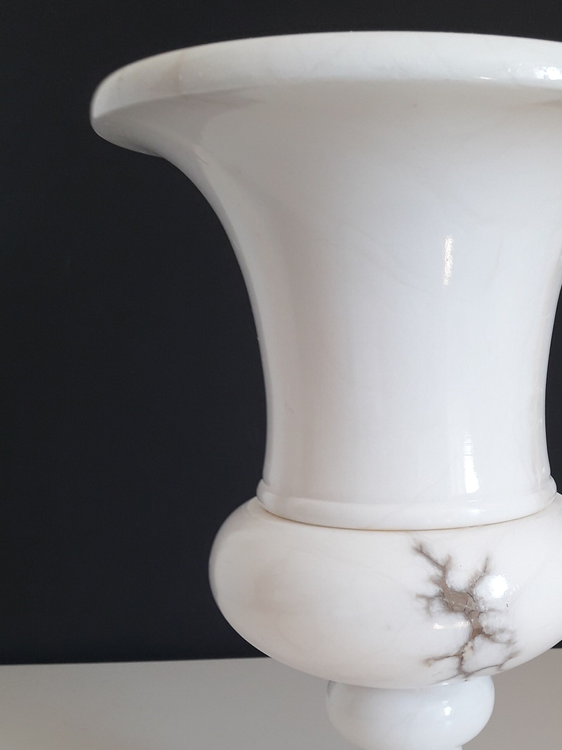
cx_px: 450
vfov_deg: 41.7
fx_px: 974
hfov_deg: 31.3
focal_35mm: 45
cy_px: 482
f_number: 1.9
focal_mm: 3.7
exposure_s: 1/50
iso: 64
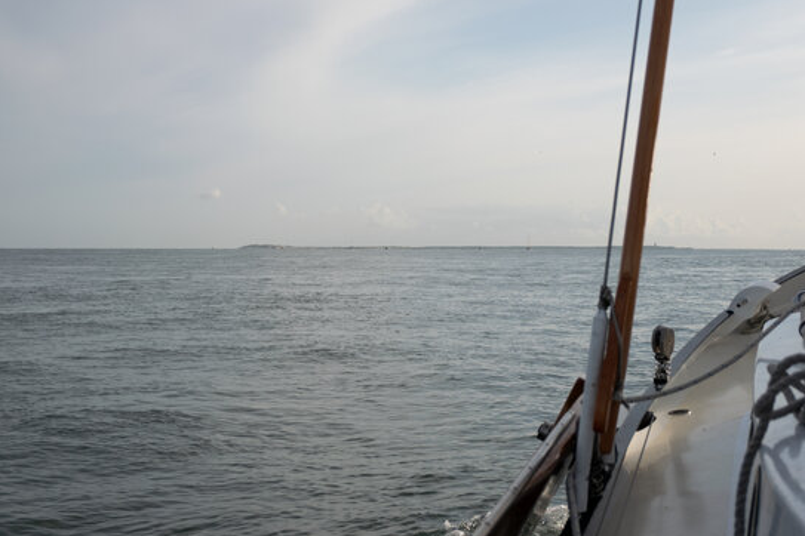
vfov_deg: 25.3
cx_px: 473
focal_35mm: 53
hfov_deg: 37.4
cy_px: 155
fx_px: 1185
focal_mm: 24
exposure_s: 1/2500
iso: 100
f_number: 3
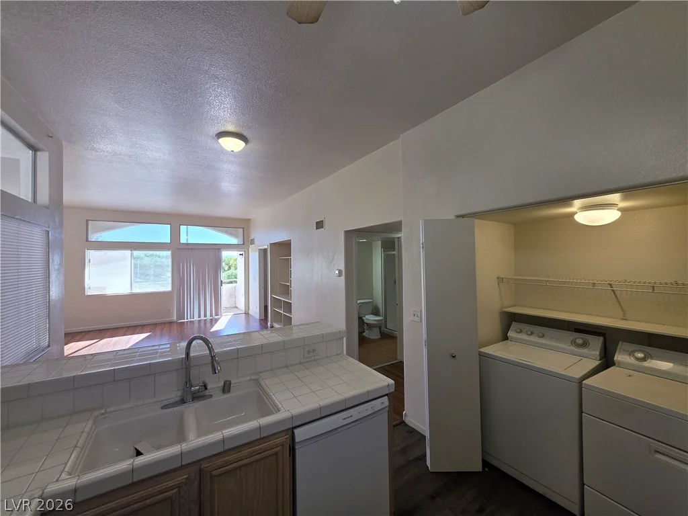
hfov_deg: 106.2
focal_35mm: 13
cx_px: 344
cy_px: 258
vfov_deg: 89.9
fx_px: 258
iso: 40
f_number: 1.9
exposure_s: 1/120
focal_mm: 2.2
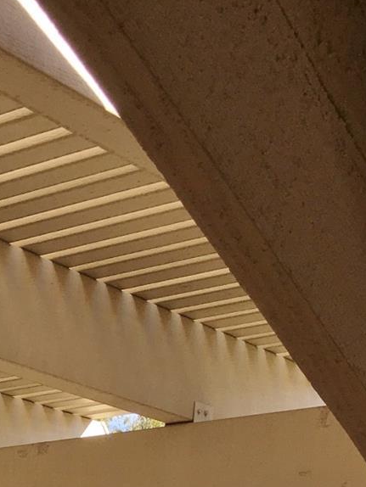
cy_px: 827
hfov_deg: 13.6
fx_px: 1423
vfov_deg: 16.7
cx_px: -211
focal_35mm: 101
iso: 25
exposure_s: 1/620
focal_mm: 4.15
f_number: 2.2
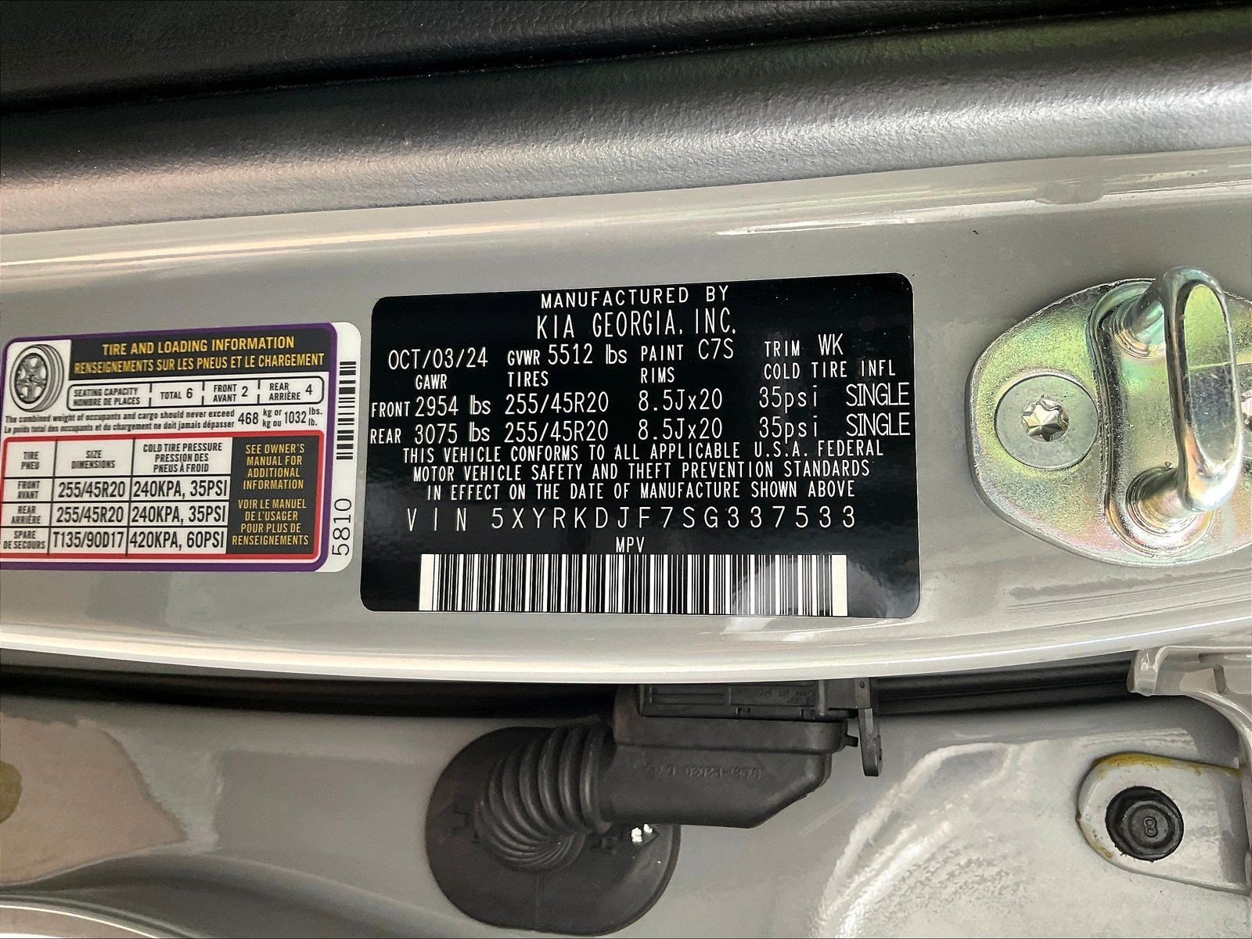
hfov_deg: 61.7
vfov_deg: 48.2
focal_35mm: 29
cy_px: 470
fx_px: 1049
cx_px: 626
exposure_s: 1/122
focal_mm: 3
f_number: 1.8
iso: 64
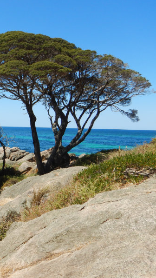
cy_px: 139
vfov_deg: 56.6
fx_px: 258
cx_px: -24
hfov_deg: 29.6
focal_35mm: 35
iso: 125
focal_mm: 4.3
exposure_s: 1/800
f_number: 4.1
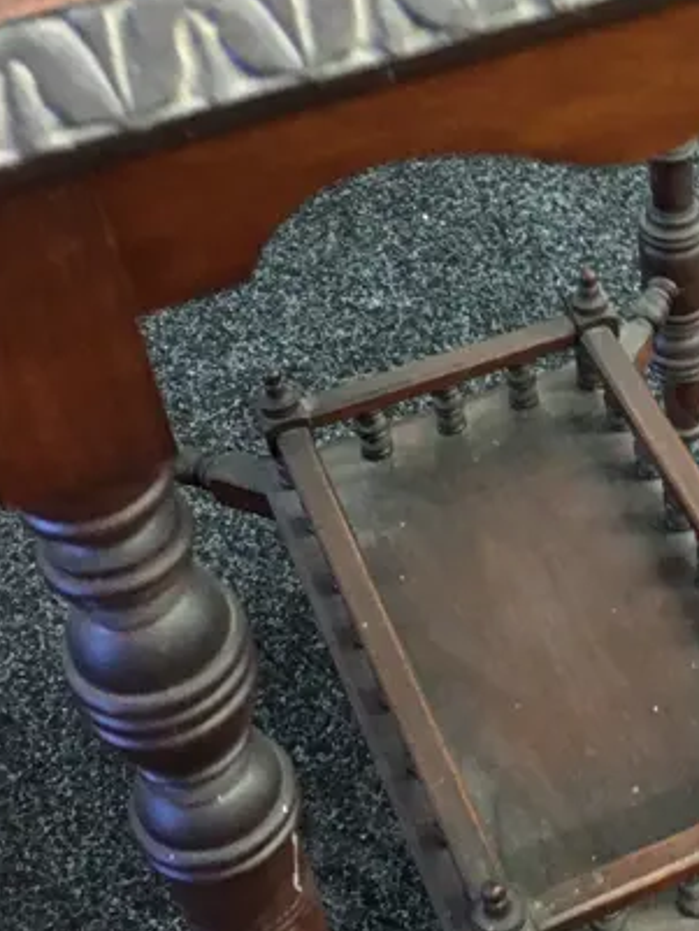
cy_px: 353
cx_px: 732
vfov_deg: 26.2
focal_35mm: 74
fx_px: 1991
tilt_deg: -41.3
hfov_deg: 19.2
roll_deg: +2.3
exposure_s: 1/8
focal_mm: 4.15
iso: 100
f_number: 2.2
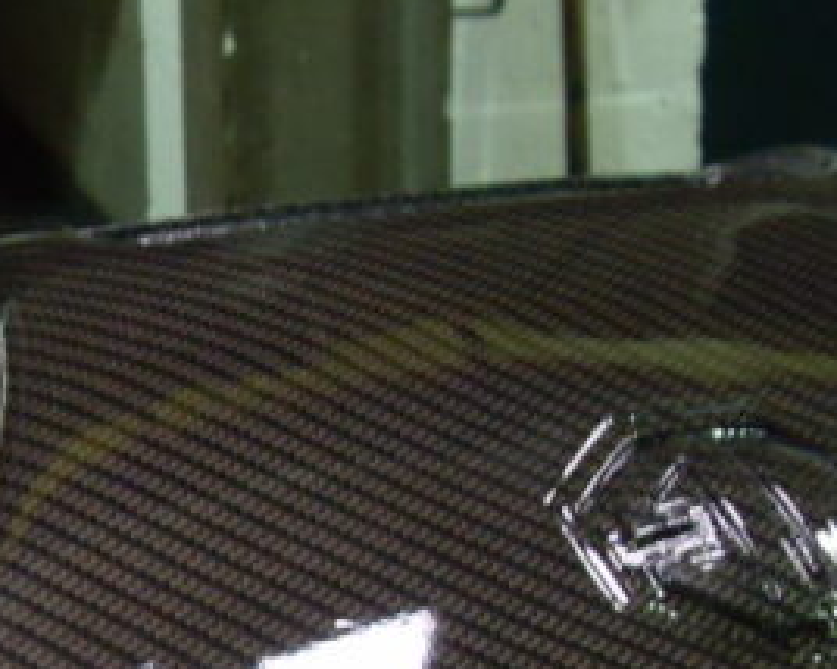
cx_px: 487
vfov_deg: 14.7
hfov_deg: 18.8
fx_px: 2525
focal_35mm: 102
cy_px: 750
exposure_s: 1/20
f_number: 2.8
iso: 200
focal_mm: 6.3
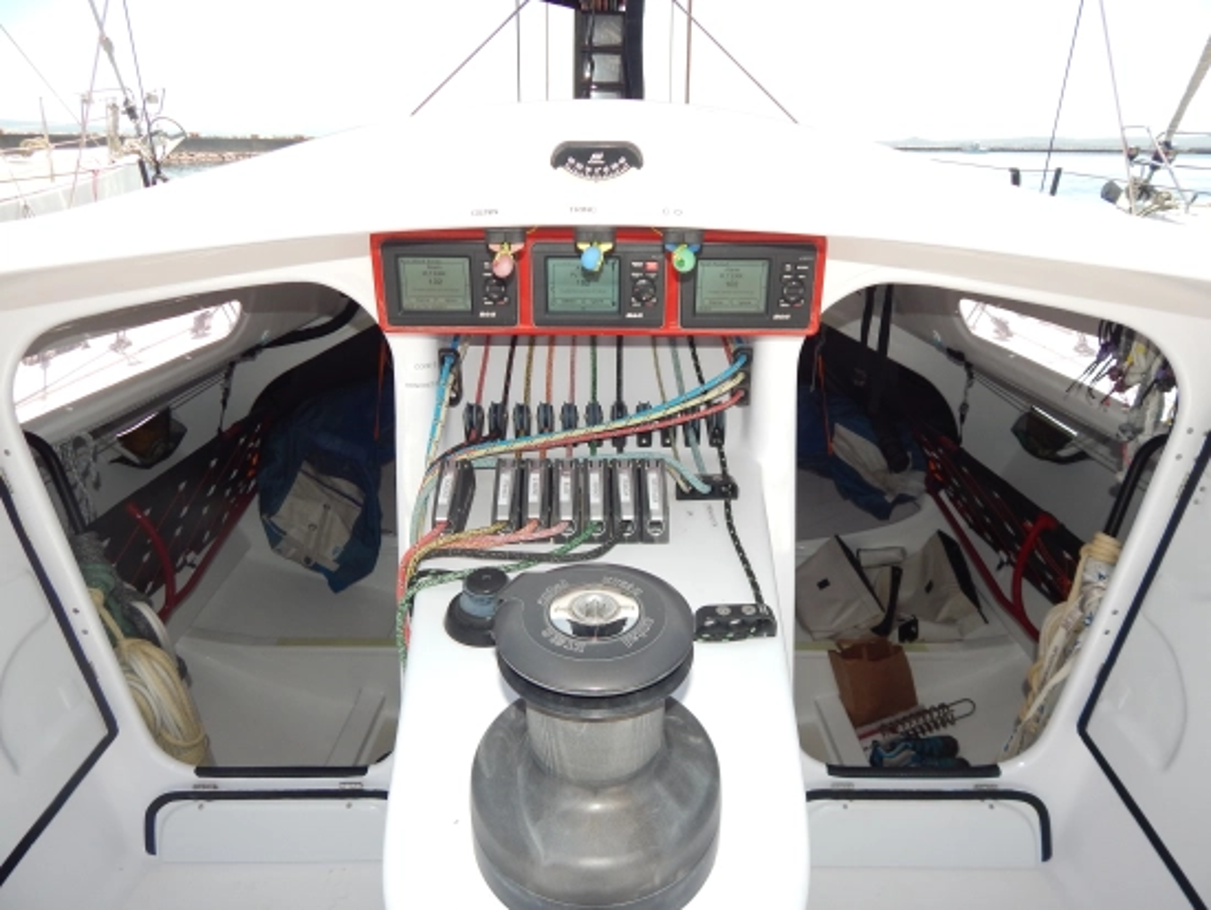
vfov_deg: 58.9
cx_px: 606
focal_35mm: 23
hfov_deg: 73.9
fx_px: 805
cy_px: 455
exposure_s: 1/640
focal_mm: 4
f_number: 3
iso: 125
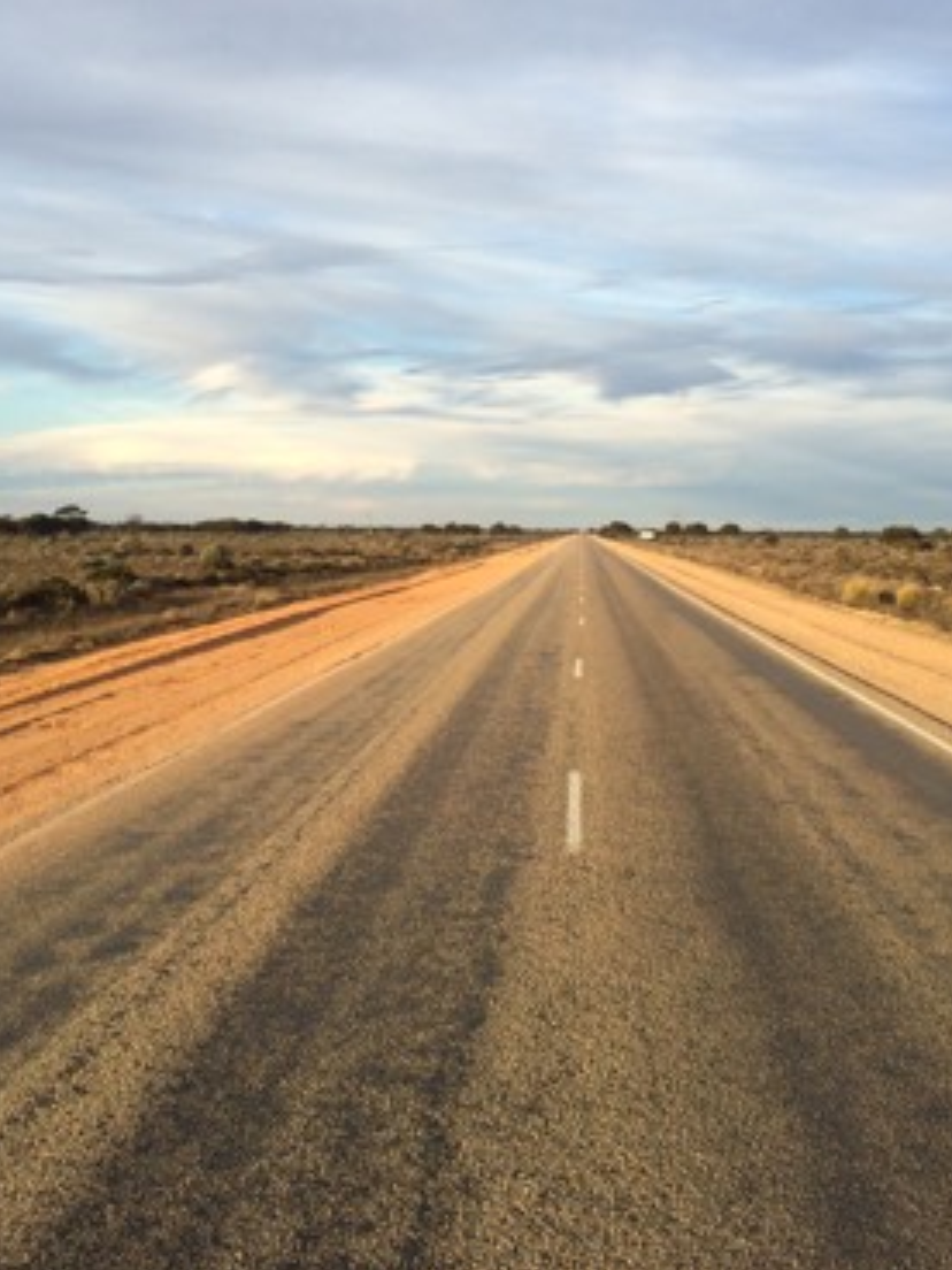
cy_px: 390
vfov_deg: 44.9
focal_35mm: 41
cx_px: 521
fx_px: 1503
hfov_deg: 35.1
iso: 32
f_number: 2.2
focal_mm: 4.15
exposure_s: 1/641
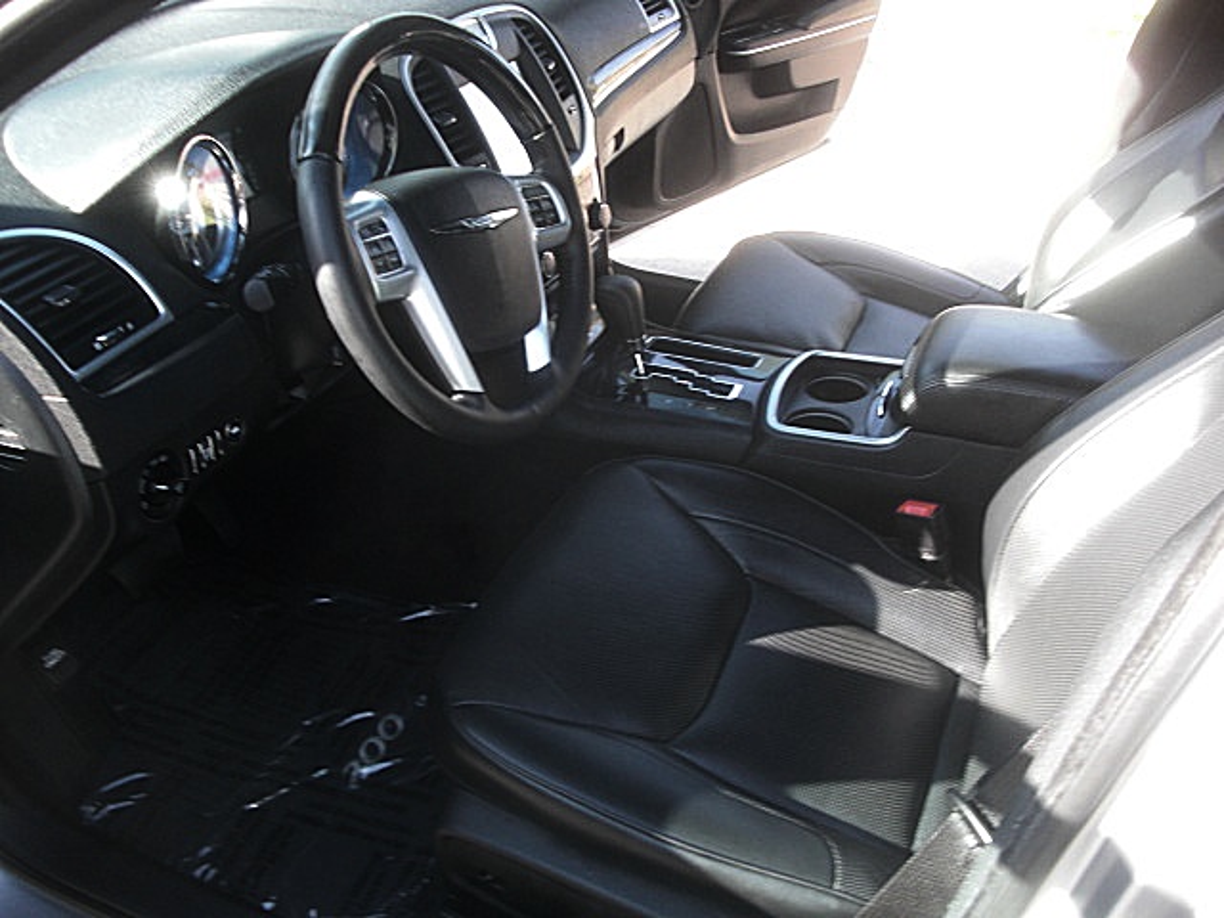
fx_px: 1273
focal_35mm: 36
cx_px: 612
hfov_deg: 51.4
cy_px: 459
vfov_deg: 39.7
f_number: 2.8
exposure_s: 1/80
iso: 100
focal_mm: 6.3
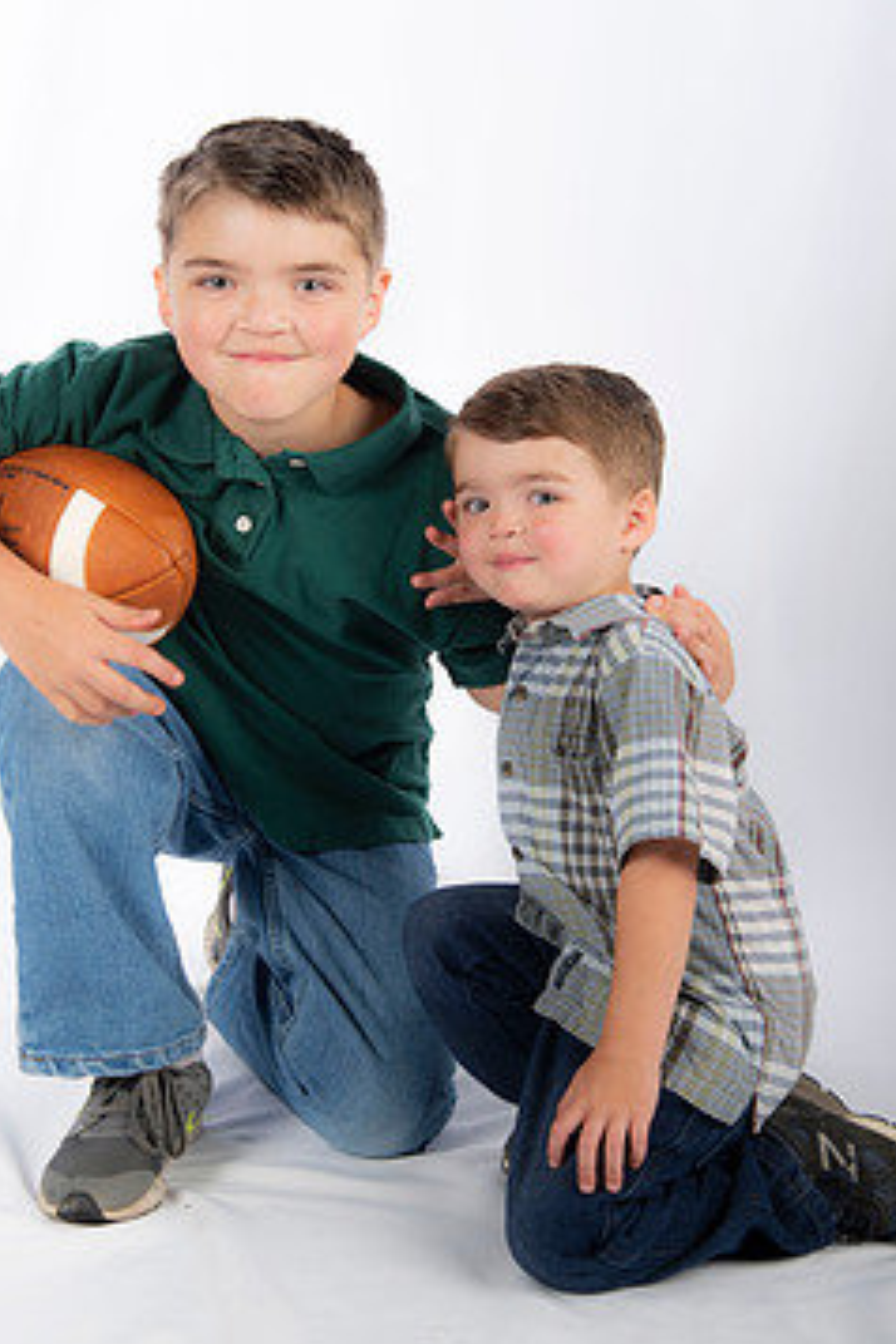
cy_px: 535
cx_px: 405
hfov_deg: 18.7
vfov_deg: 27.6
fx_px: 2725
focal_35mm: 73
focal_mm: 58
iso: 100
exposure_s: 1/200
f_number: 5.6
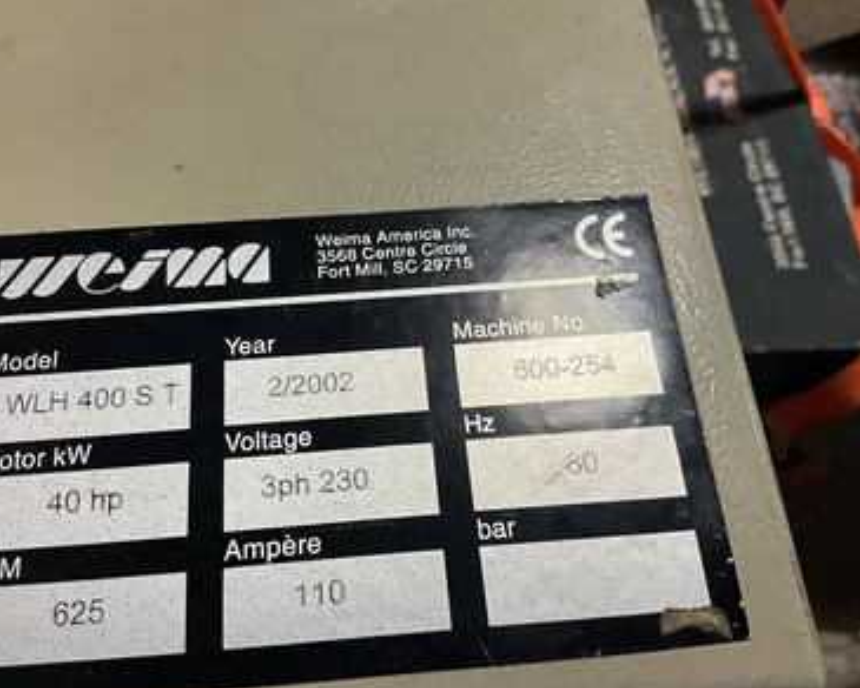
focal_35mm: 31
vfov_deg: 47.1
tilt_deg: -66.9
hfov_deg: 57.1
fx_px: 789
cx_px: 393
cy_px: 349
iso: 64
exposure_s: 1/103
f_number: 1.8
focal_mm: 3
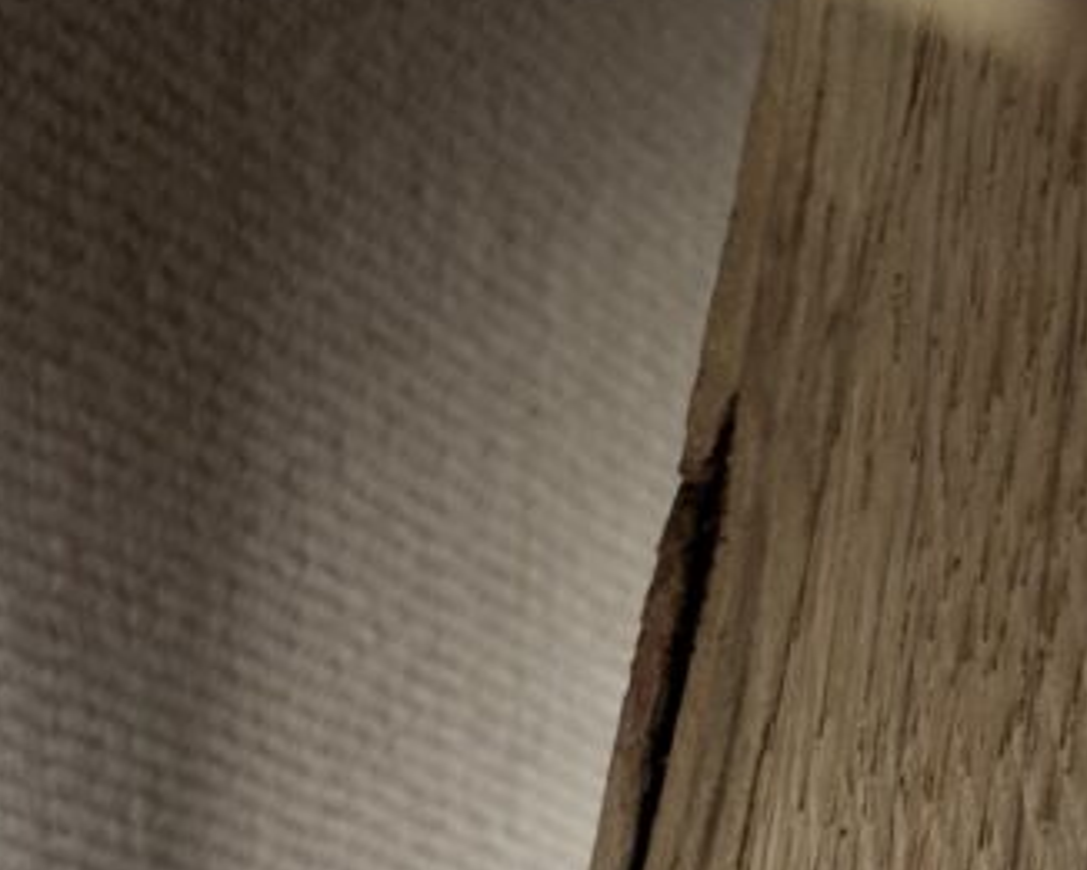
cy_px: 1443
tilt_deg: -42.9
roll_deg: -7.2
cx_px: 937
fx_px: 4731
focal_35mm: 147
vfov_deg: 10.1
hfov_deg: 13.0
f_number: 1.78
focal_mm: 6.76
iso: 250
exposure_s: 1/35
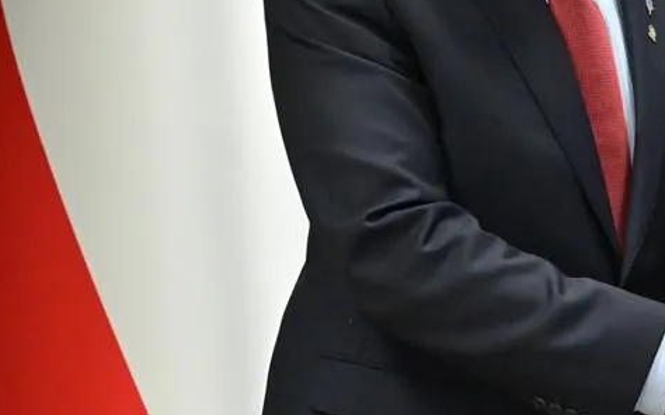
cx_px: 889
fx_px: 3153
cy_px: 174
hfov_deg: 11.7
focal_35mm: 174
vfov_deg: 7.5
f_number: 9
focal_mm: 54
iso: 5000
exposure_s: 1/125
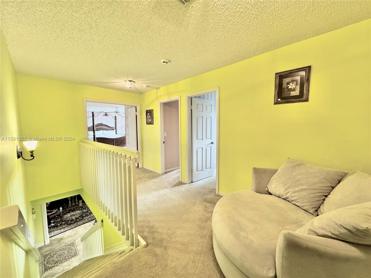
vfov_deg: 85.7
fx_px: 150
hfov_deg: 102.1
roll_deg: +0.6
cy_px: 139
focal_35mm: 14
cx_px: 186
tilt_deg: -5.1
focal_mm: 2.22
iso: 320
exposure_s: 1/60
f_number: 2.2
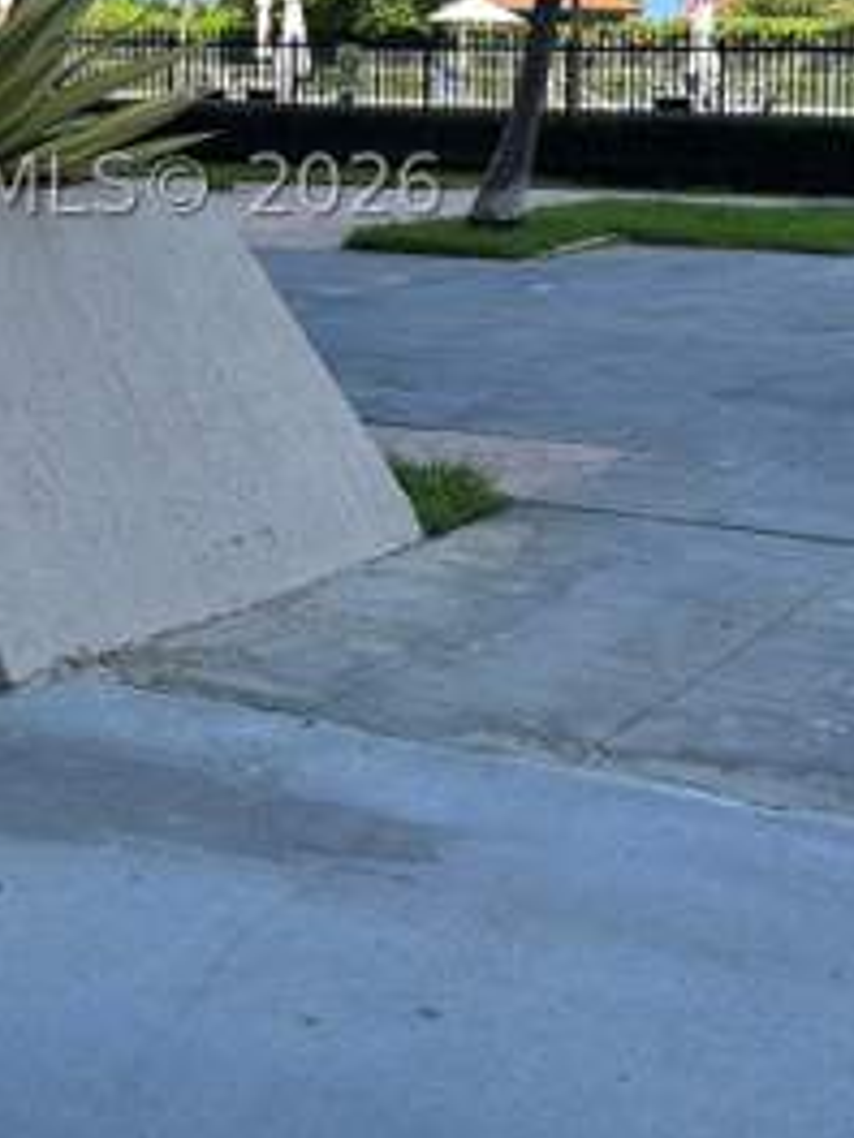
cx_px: 341
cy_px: 185
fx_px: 2072
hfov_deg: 23.2
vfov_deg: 29.8
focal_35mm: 63
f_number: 1.5
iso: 50
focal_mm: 5.7
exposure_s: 1/2695
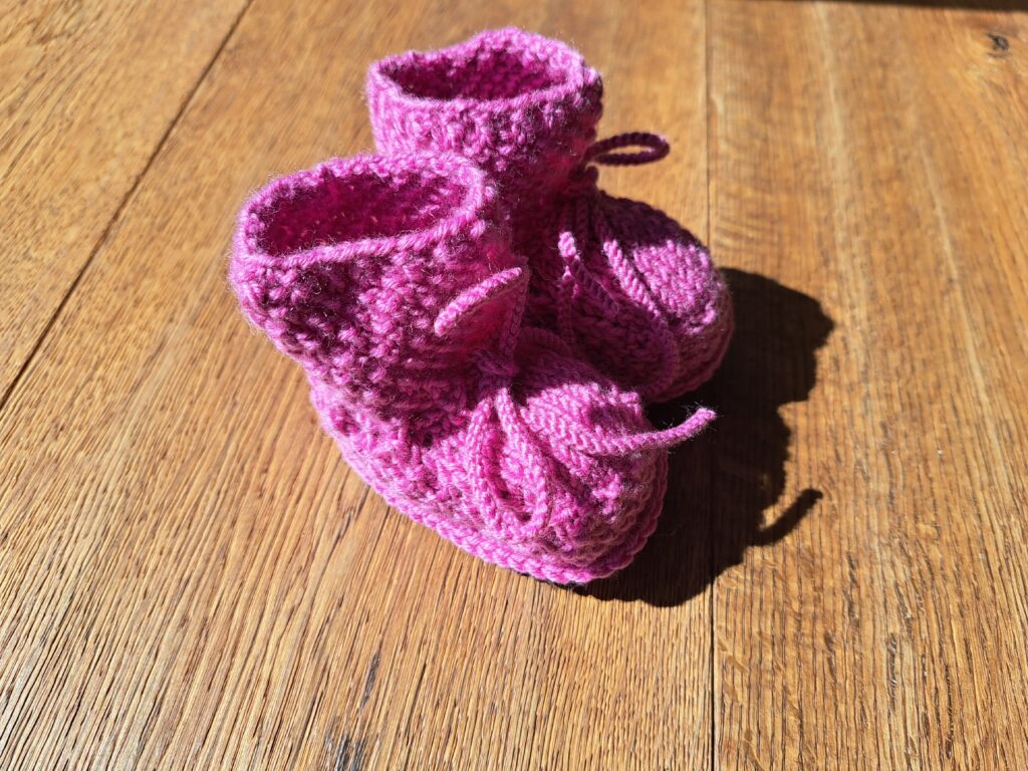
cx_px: 514
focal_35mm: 24
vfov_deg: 56.8
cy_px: 386
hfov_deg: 71.6
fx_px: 713
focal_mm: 5.23
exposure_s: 1/565
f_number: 1.8
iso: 50
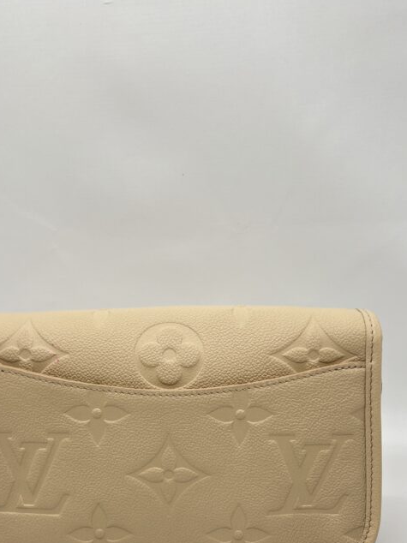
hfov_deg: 34.3
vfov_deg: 43.9
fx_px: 659
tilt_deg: -16.5
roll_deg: +0.4
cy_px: 377
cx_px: 183
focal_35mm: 42
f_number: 1.5
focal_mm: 5.7
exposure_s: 1/265
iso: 40
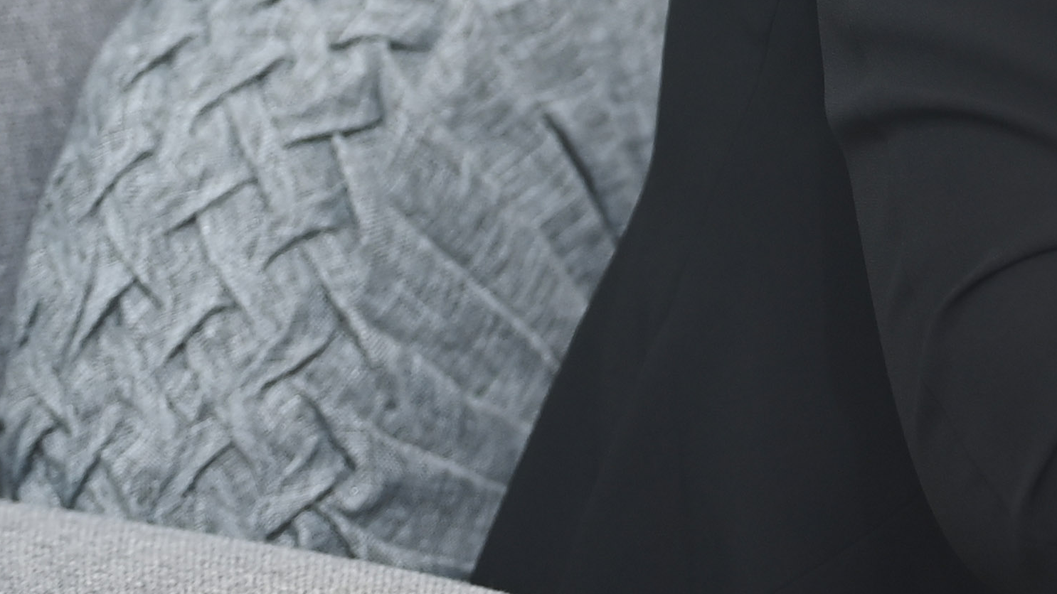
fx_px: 10118
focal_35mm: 361
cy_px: -396
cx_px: 1936
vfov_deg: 3.4
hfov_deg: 5.9
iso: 500
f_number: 2.8
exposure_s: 1/250
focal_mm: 92
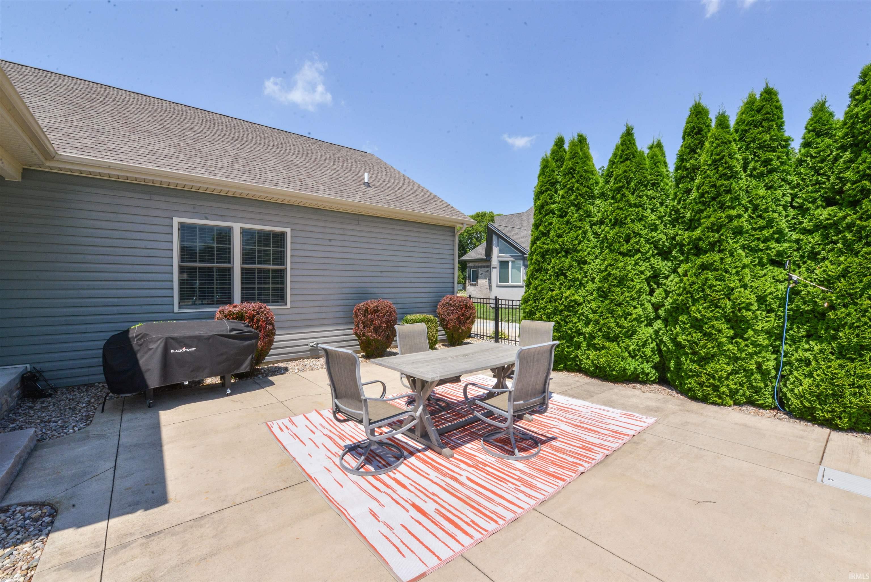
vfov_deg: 81.2
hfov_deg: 104.2
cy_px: 291
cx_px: 436
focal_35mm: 14
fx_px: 339
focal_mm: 14
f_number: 22
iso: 400
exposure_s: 1/250
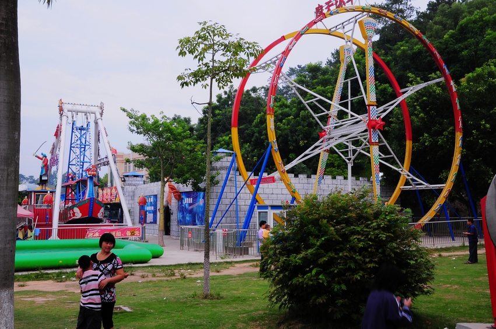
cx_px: 248
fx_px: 537
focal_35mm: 39
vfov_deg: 34.1
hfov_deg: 49.6
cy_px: 164
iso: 200
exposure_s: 1/30
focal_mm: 26
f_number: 20
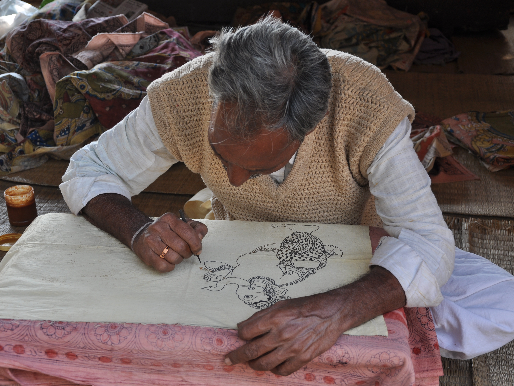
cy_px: 194
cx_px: 235
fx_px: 855
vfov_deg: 25.4
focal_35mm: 58
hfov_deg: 33.5
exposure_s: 1/80
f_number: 5.6
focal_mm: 35
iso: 200
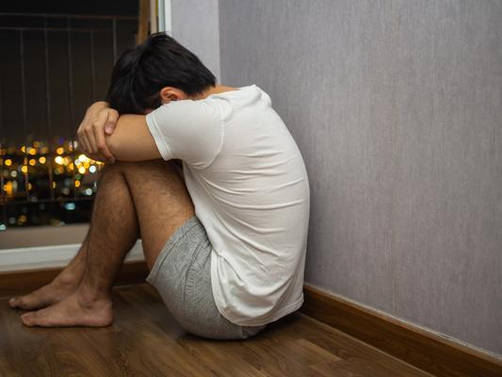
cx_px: 251
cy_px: 188
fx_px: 725
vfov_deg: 29.1
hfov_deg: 38.2
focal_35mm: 50
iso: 200
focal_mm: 25
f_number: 1.8
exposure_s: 1/8
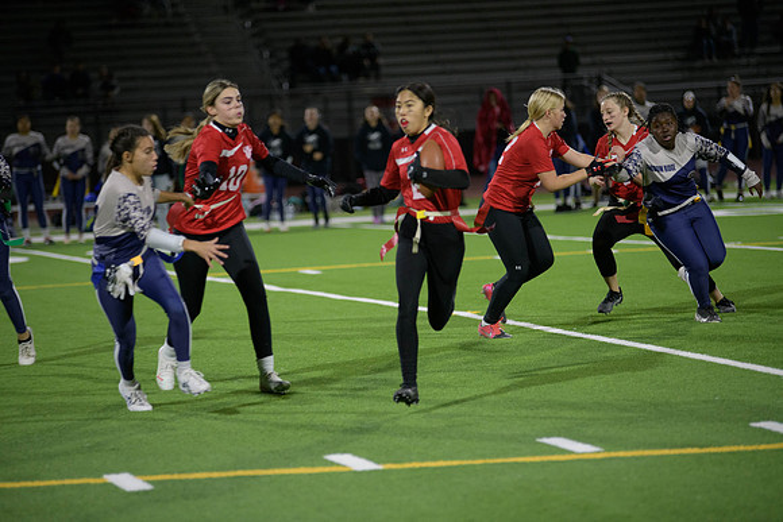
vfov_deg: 7.9
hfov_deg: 11.7
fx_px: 3807
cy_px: 261
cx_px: 392
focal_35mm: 175
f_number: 2.8
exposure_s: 1/640
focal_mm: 175
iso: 2500
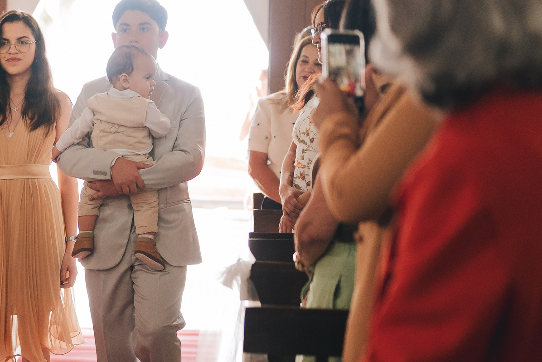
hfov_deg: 18.6
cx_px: 0
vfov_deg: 12.8
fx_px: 1611
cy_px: 187
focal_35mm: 107
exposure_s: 1/500
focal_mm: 50
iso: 2500
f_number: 1.8
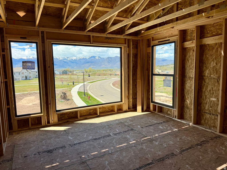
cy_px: 85
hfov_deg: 71.6
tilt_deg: -6.2
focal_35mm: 24
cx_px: 114
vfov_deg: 56.8
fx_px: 157
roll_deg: +1.7
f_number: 1.78
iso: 100
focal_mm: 6.76
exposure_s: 1/2110
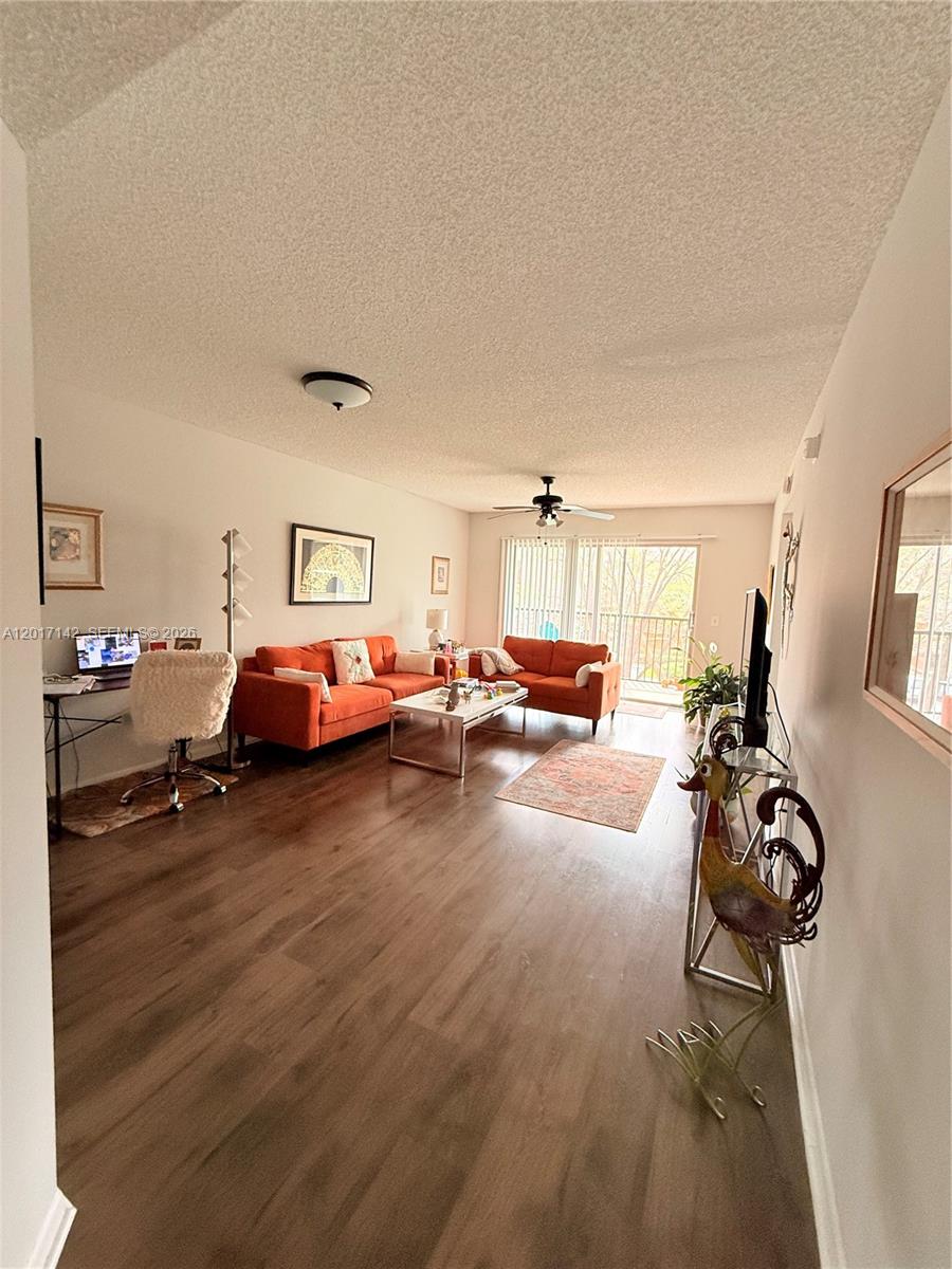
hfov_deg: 85.7
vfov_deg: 102.1
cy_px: 634
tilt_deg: -5.2
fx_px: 513
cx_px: 476
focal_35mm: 14
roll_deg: -2.0
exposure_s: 1/99
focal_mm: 2.22
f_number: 2.2
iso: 250
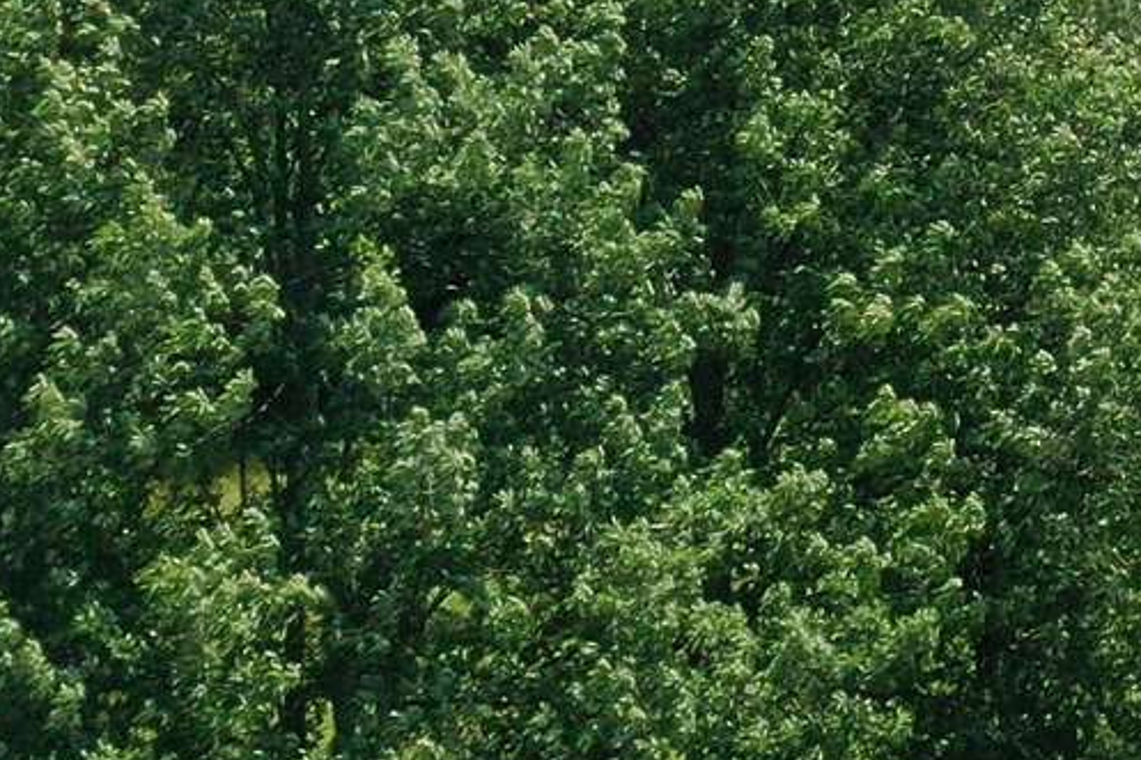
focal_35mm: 173
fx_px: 5481
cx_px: 2142
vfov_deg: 7.8
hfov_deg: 11.0
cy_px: -425
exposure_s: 1/640
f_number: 6.3
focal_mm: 10.26
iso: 100
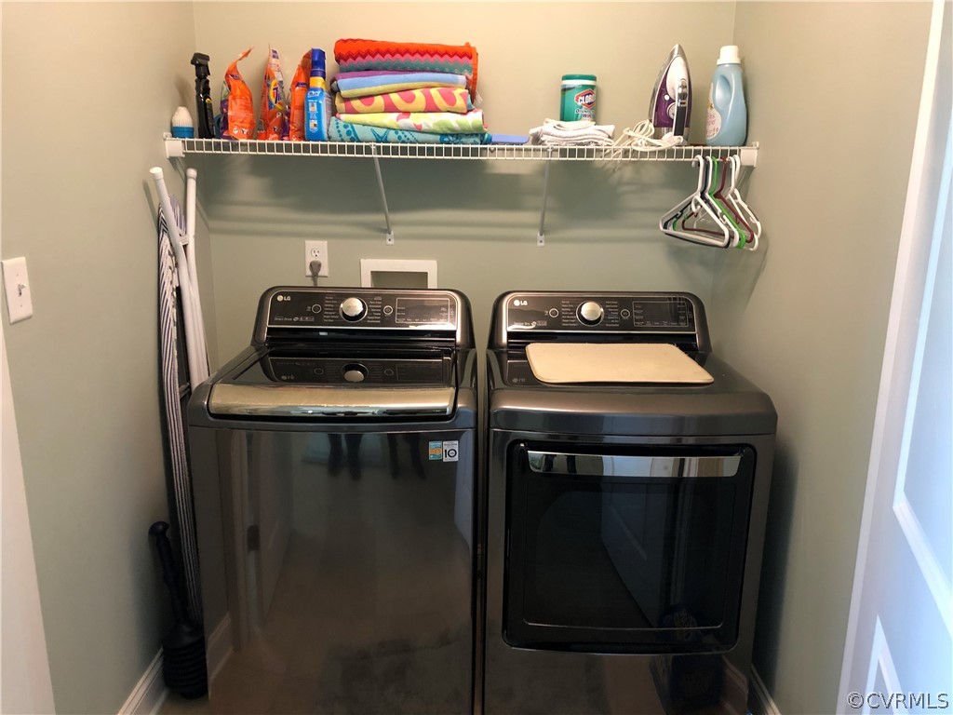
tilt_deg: -12.8
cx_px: 476
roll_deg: -0.6
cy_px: 358
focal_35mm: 28
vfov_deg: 49.7
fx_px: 771
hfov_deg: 63.4
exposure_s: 1/12
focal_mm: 3.99
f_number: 1.8
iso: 100
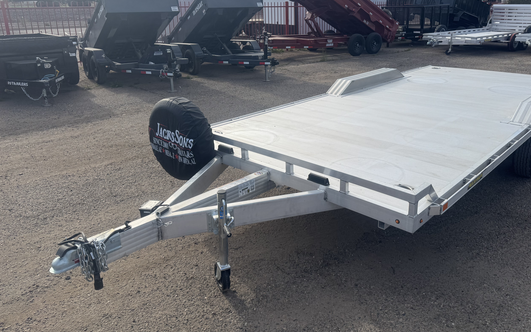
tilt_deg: -16.9
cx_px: 301
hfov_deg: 64.4
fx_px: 420
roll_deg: -0.2
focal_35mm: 29
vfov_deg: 43.0
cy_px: 141
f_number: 1.78
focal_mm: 6.76
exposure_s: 1/4310
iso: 80
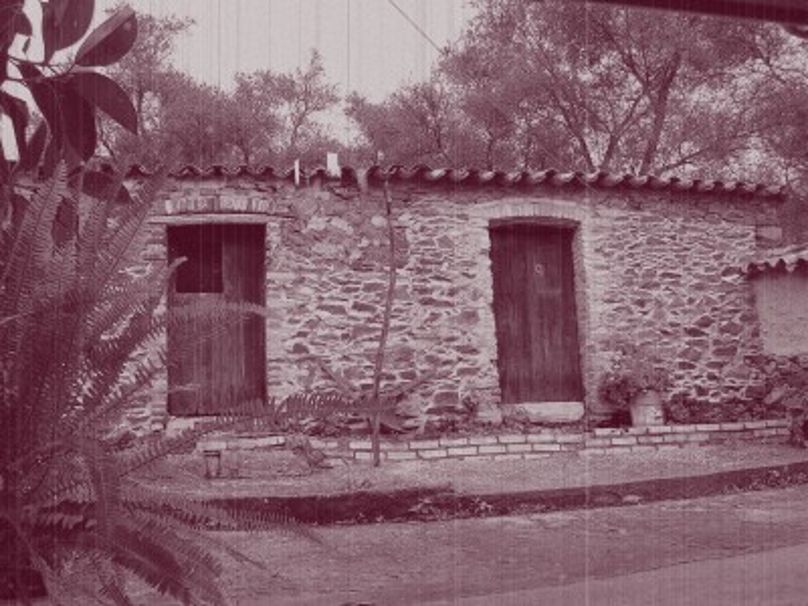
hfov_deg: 51.4
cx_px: 404
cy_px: 303
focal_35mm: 36
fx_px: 840
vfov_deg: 39.7
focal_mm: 6
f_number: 4.8
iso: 64
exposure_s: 1/80
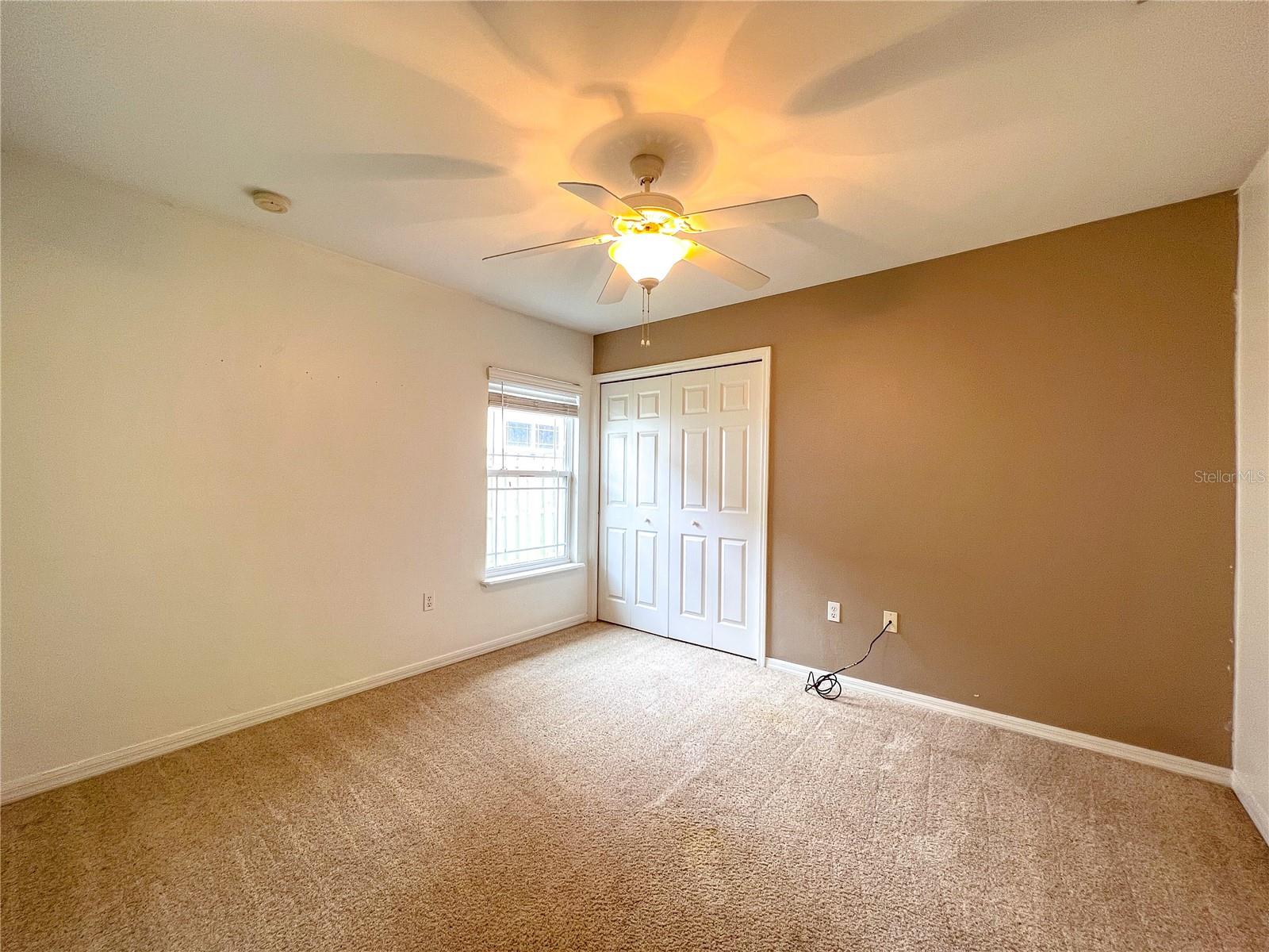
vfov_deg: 89.9
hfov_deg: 106.2
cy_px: 476
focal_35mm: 13
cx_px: 634
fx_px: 477
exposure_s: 1/60
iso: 200
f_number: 1.8
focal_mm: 1.57
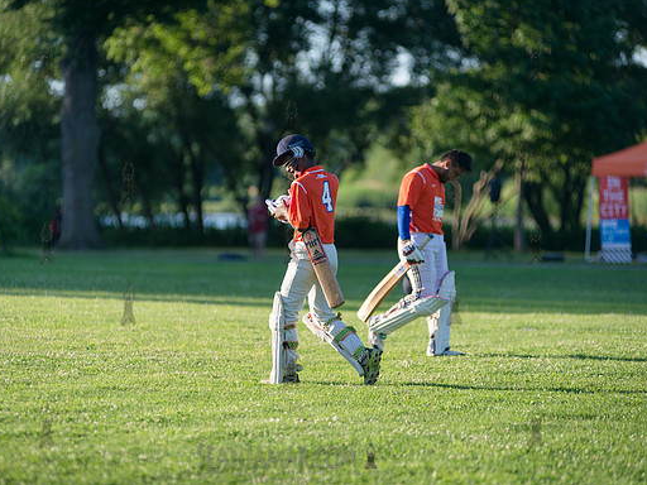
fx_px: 4075
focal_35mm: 218
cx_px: 291
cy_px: 242
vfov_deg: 6.8
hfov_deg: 9.1
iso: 400
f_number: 2.8
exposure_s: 1/3200
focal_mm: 200
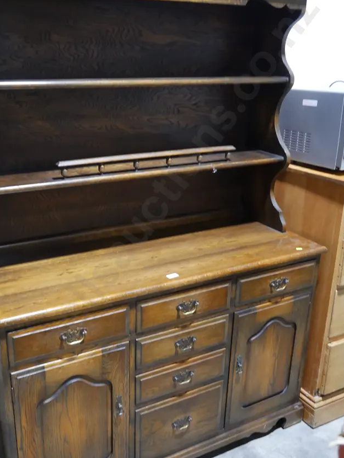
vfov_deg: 50.1
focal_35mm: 37
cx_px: 140
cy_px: 228
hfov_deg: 38.6
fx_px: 490
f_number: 3.6
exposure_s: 1/60
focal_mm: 15
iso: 800
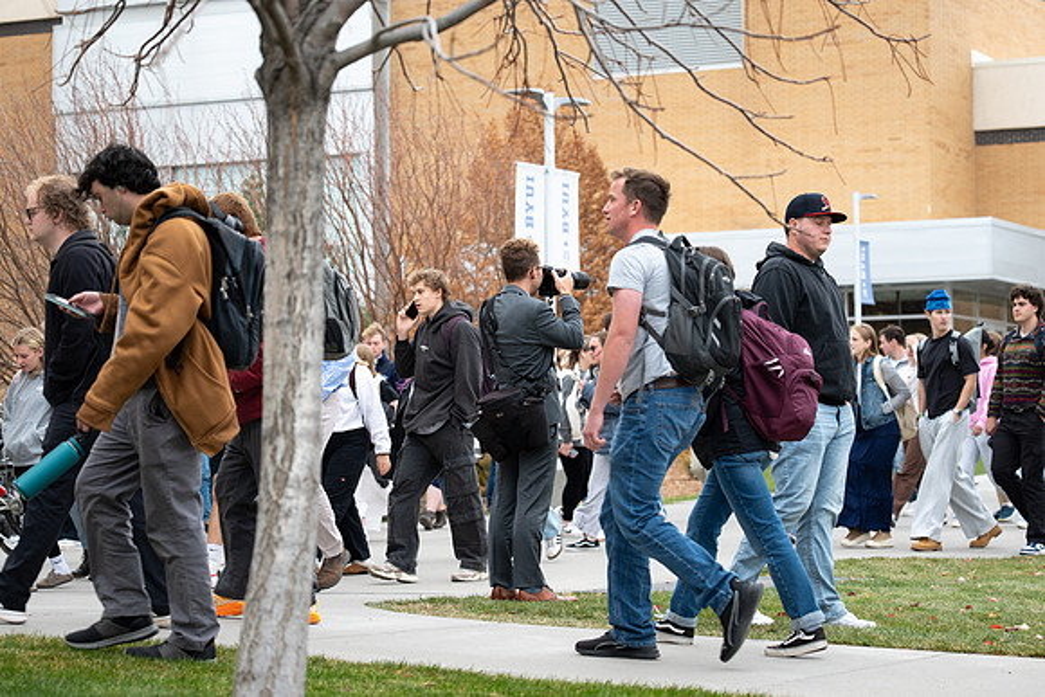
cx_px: 546
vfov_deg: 13.0
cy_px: 336
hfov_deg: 19.5
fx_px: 3048
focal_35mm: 105
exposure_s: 1/320
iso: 100
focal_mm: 70
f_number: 2.8
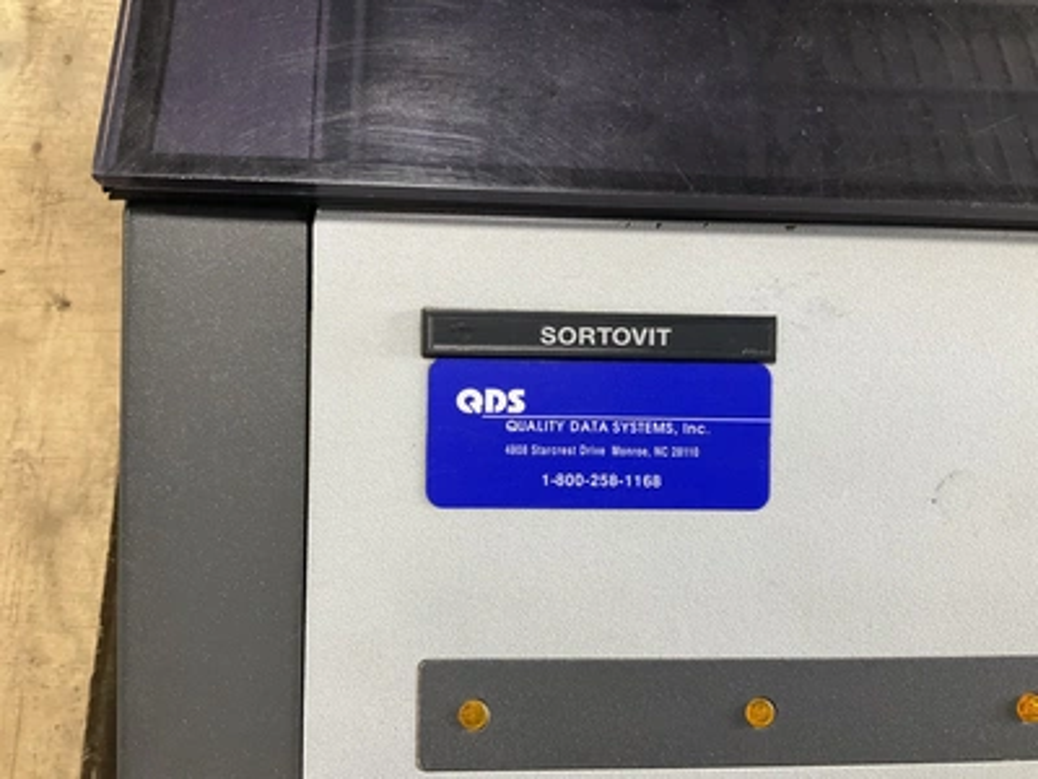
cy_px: 390
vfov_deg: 48.2
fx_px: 870
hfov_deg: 61.7
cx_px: 519
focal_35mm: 29
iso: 100
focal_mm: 3
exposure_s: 1/60
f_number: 1.8
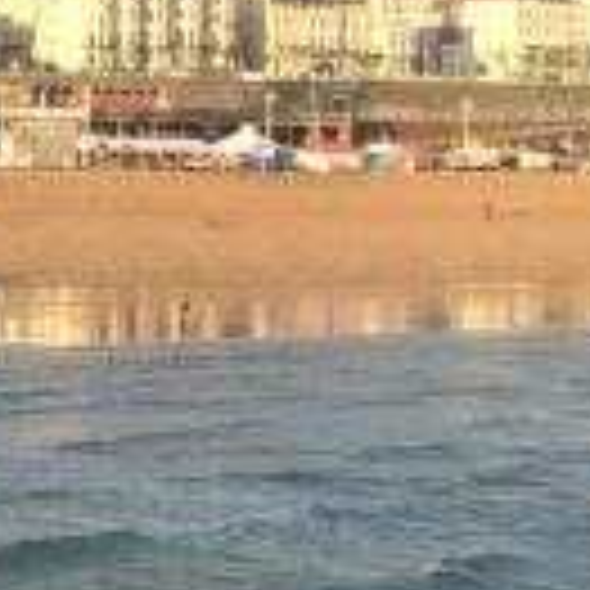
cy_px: 149
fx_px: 3008
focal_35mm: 156
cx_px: 81
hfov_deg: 11.1
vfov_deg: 11.2
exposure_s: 1/1080
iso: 32
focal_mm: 4.12
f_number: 2.2
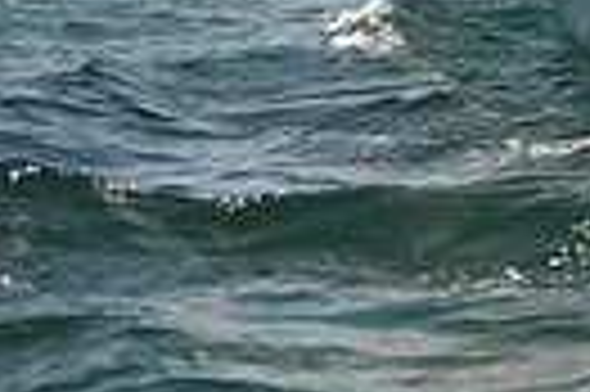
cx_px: 1302
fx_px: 5074
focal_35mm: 310
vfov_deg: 4.4
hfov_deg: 6.4
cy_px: -417
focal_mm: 70
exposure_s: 1/800
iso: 250
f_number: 4.5
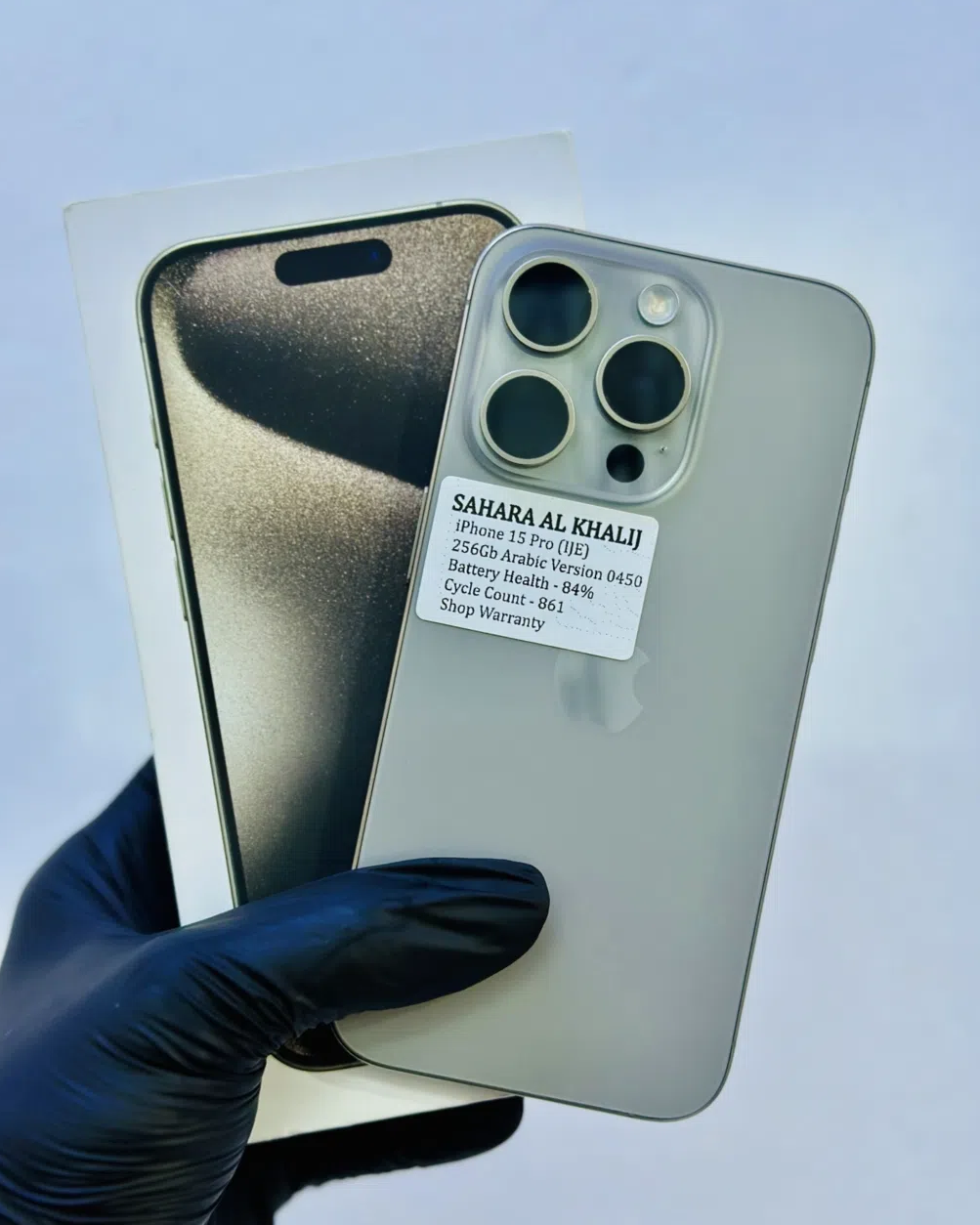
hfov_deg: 29.7
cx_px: 484
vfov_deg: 36.6
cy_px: 657
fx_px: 1849
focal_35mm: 51
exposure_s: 1/100
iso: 160
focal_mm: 6.86
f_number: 1.78
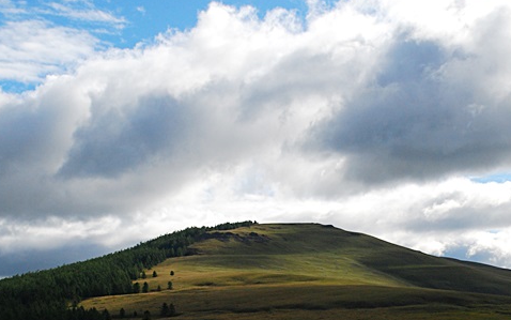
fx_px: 1142
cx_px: 320
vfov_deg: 15.8
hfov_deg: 25.1
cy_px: 272
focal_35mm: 82
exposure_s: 1/2000
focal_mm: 32
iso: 400
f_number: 5.6
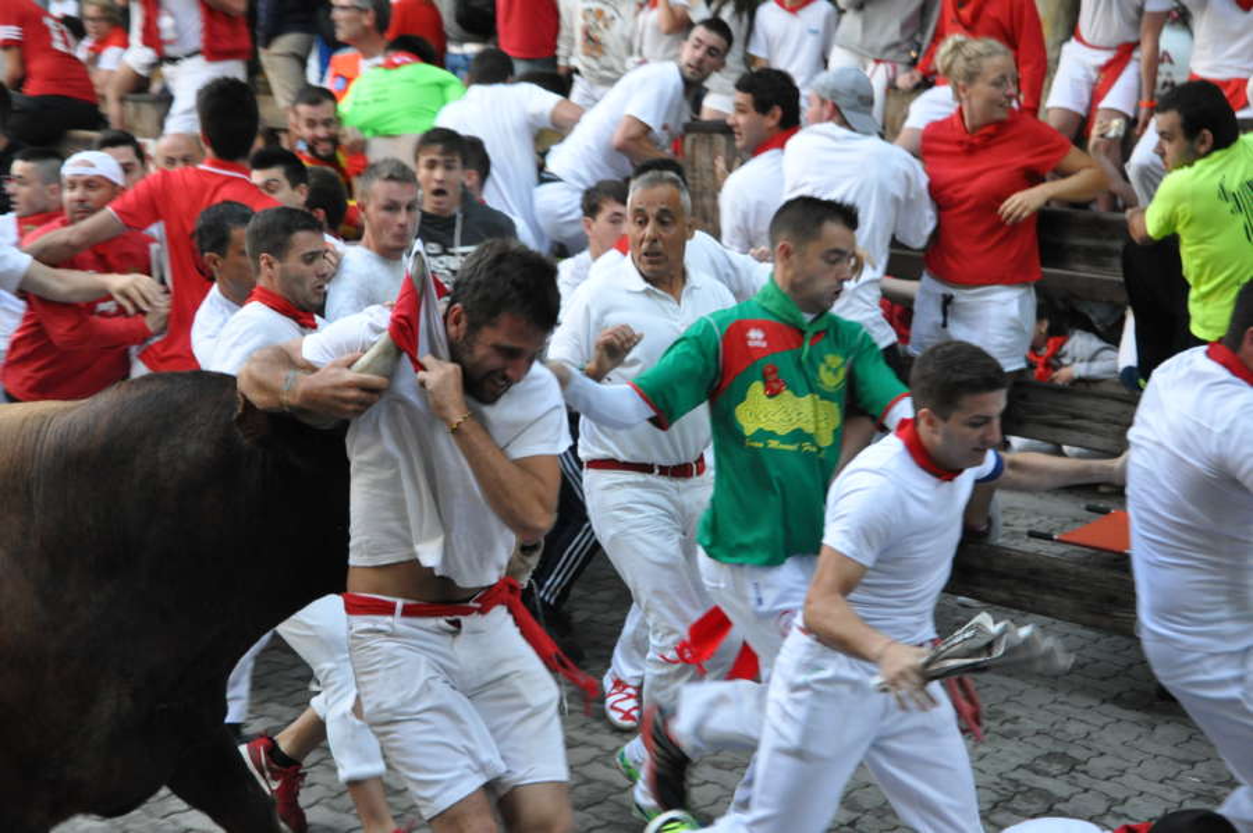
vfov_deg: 22.6
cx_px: 626
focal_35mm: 60
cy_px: 416
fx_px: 2086
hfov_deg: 33.4
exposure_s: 1/200
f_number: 4.5
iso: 1600
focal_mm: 40
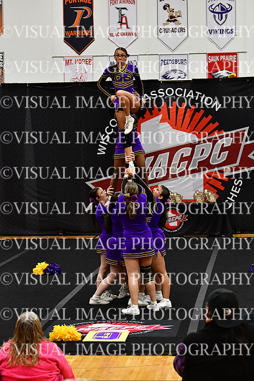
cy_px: 190
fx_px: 1111
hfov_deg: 13.0
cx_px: 127
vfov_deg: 19.5
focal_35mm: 105
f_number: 4
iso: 4000
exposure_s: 1/500
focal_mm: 70
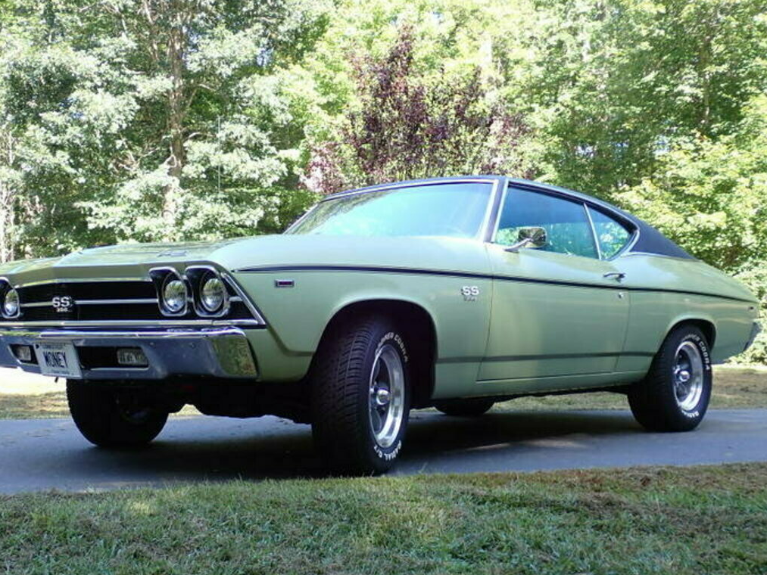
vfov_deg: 32.2
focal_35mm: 45
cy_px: 309
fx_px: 997
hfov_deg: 42.0
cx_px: 356
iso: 160
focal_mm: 6.83
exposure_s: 1/80
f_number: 2.7
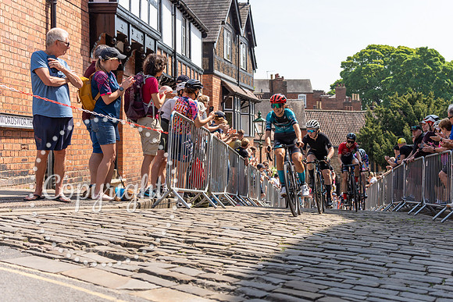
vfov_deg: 27.3
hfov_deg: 39.8
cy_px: 153
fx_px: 621
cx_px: 285
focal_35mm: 49
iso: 160
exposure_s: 1/2500
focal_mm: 38
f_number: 3.5
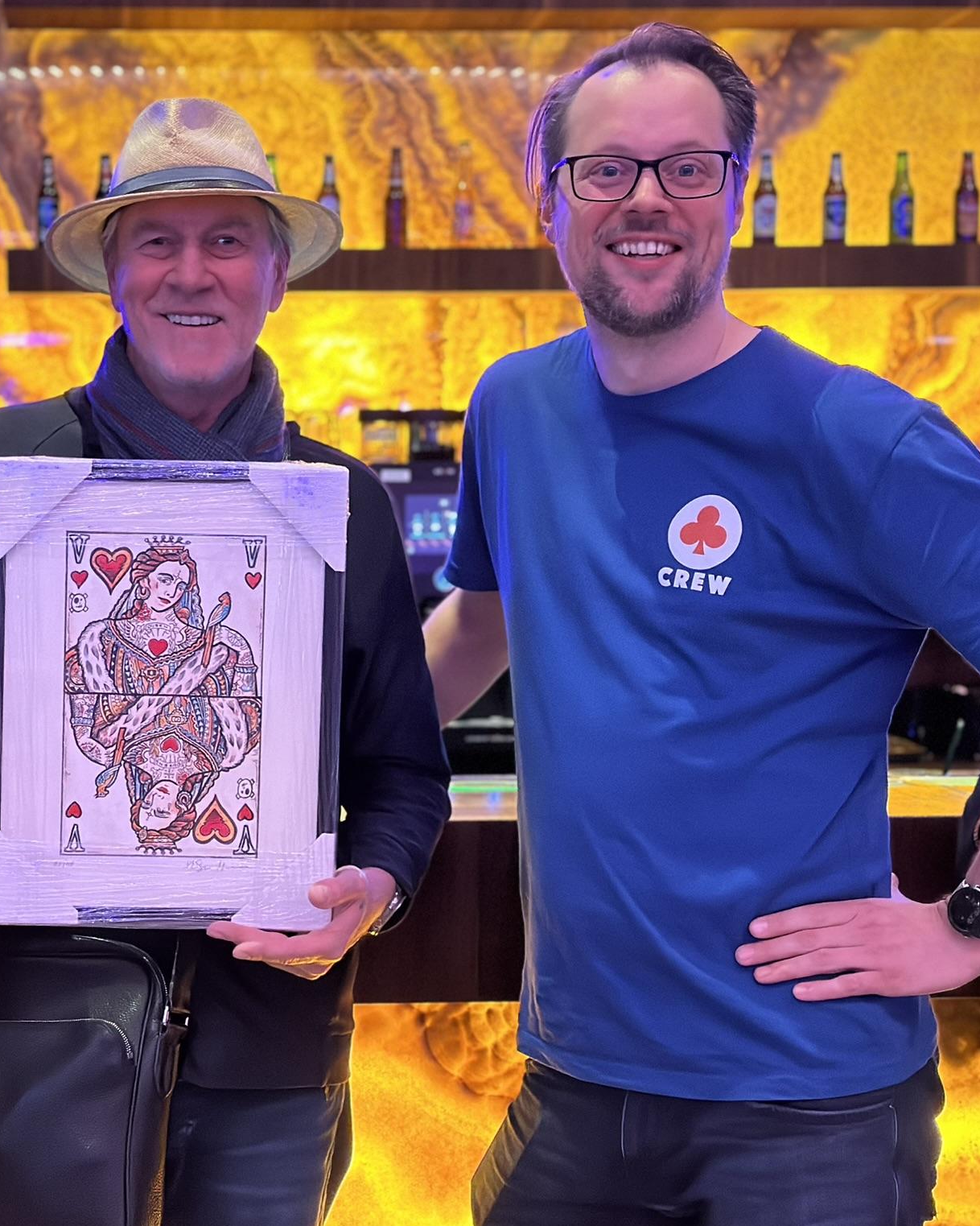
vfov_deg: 30.0
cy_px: 613
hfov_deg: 23.8
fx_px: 2285
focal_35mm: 63
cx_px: 198
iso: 500
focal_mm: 6.86
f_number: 1.78
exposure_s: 1/30
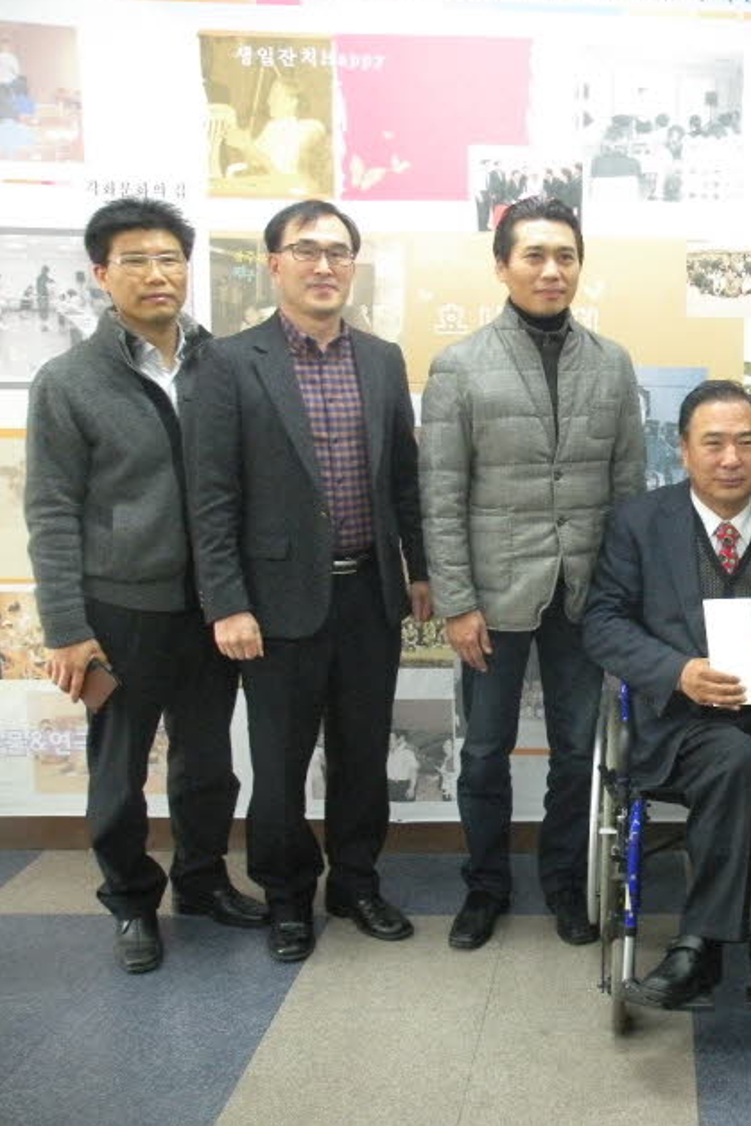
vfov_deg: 50.7
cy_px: 559
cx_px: 731
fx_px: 1188
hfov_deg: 32.6
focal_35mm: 38
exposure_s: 1/50.2
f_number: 2.8
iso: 400
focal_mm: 4.7
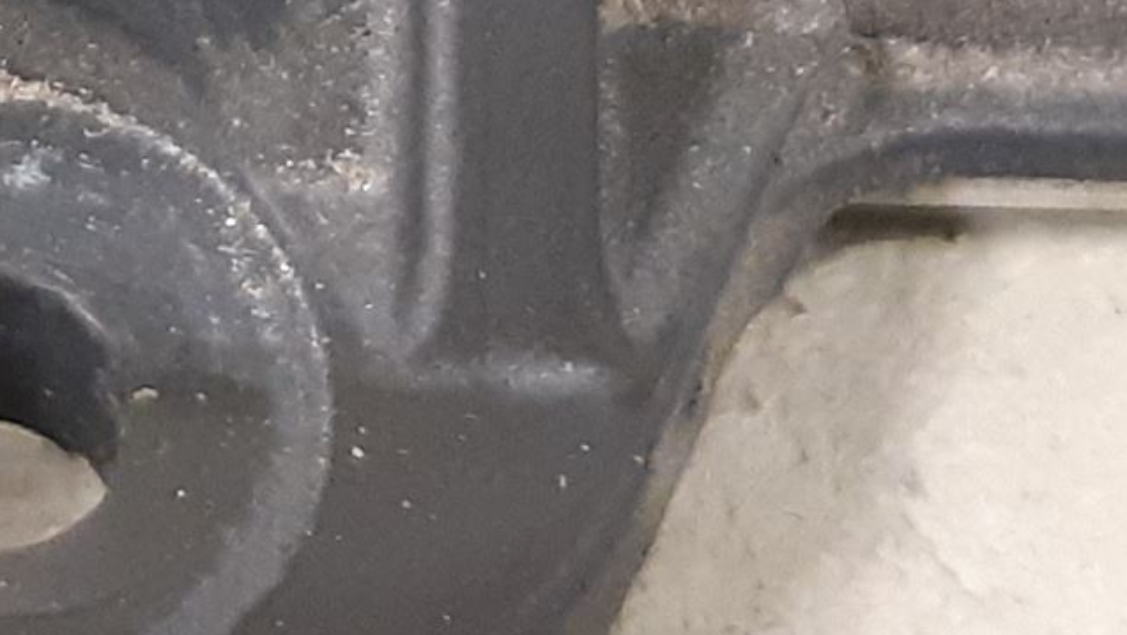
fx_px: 2721
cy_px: -545
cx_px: -131
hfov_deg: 22.1
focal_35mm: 91
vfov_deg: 12.1
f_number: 1.7
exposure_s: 1/25
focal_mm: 3.93
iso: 320
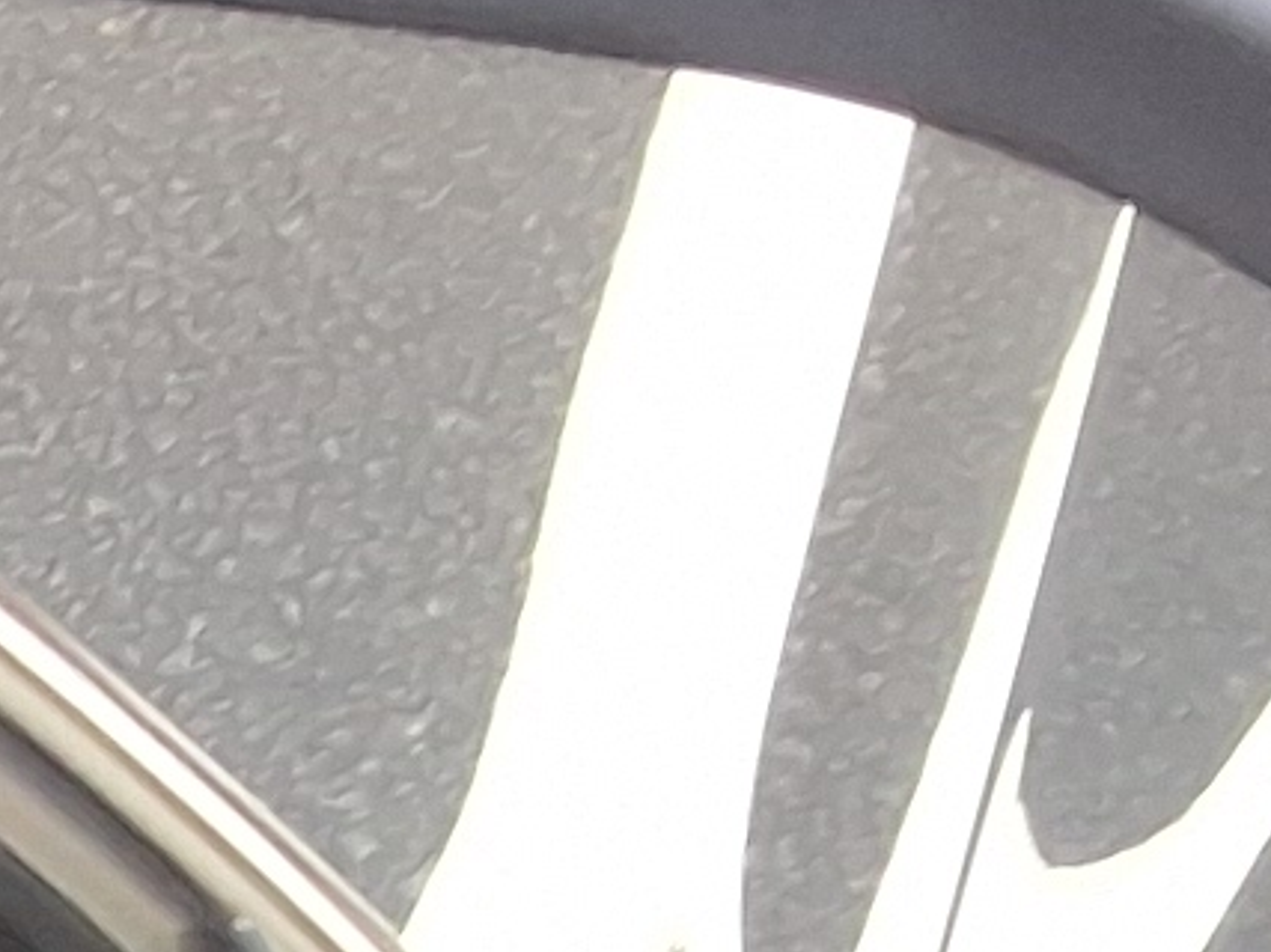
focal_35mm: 214
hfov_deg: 8.2
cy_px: 2886
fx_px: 7855
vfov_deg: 6.3
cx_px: -2221
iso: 64
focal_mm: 2.91
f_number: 1.9
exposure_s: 1/40
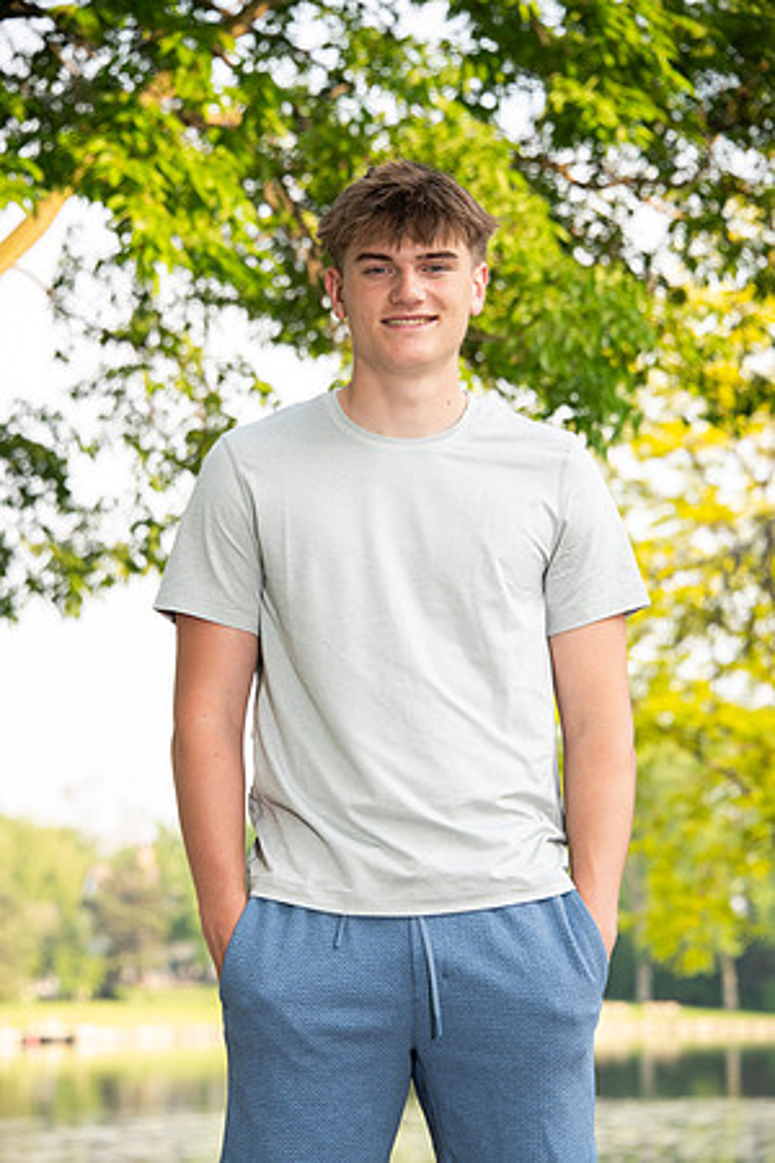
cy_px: 582
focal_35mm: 135
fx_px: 4359
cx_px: 388
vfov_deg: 15.2
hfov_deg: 10.2
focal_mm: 135
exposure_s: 1/160
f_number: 7.1
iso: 320
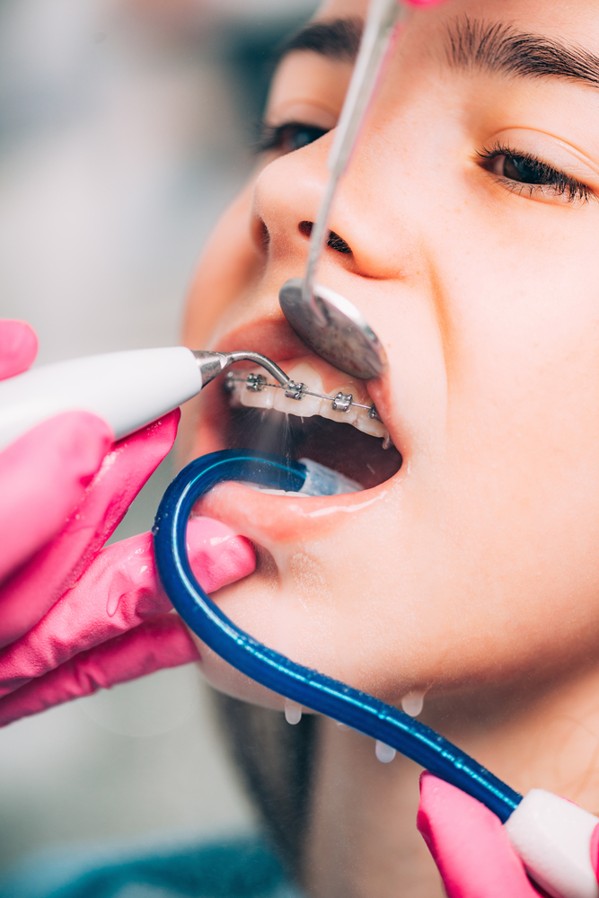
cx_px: 300
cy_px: 449
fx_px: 2618
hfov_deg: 13.1
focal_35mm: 105
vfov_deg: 19.4
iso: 100
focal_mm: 105
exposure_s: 1/500
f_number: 3.2
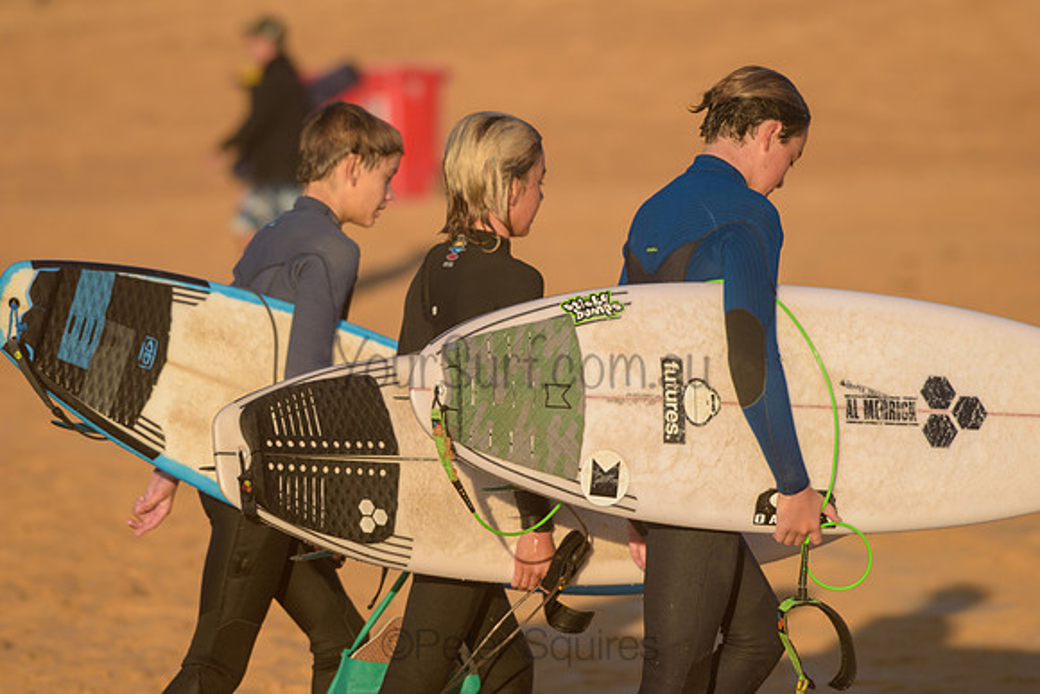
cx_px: 520
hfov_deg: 7.1
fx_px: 8379
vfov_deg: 4.7
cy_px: 347
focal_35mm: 290
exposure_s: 1/2000
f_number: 5.6
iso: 360
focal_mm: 290
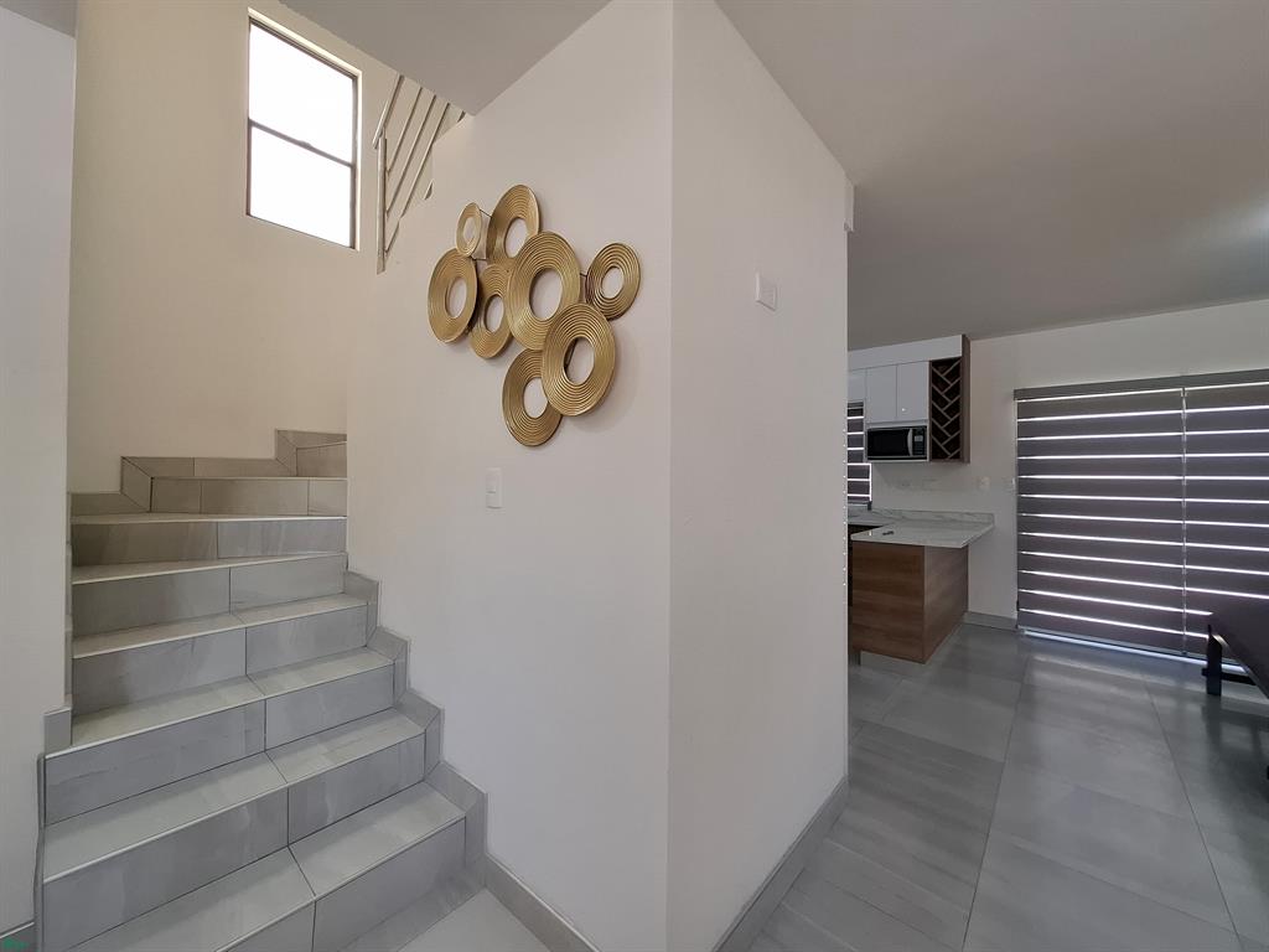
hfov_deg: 106.2
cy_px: 476
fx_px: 477
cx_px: 634
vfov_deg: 89.9
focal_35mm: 13
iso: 50
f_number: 2.2
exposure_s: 1/60
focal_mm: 1.74
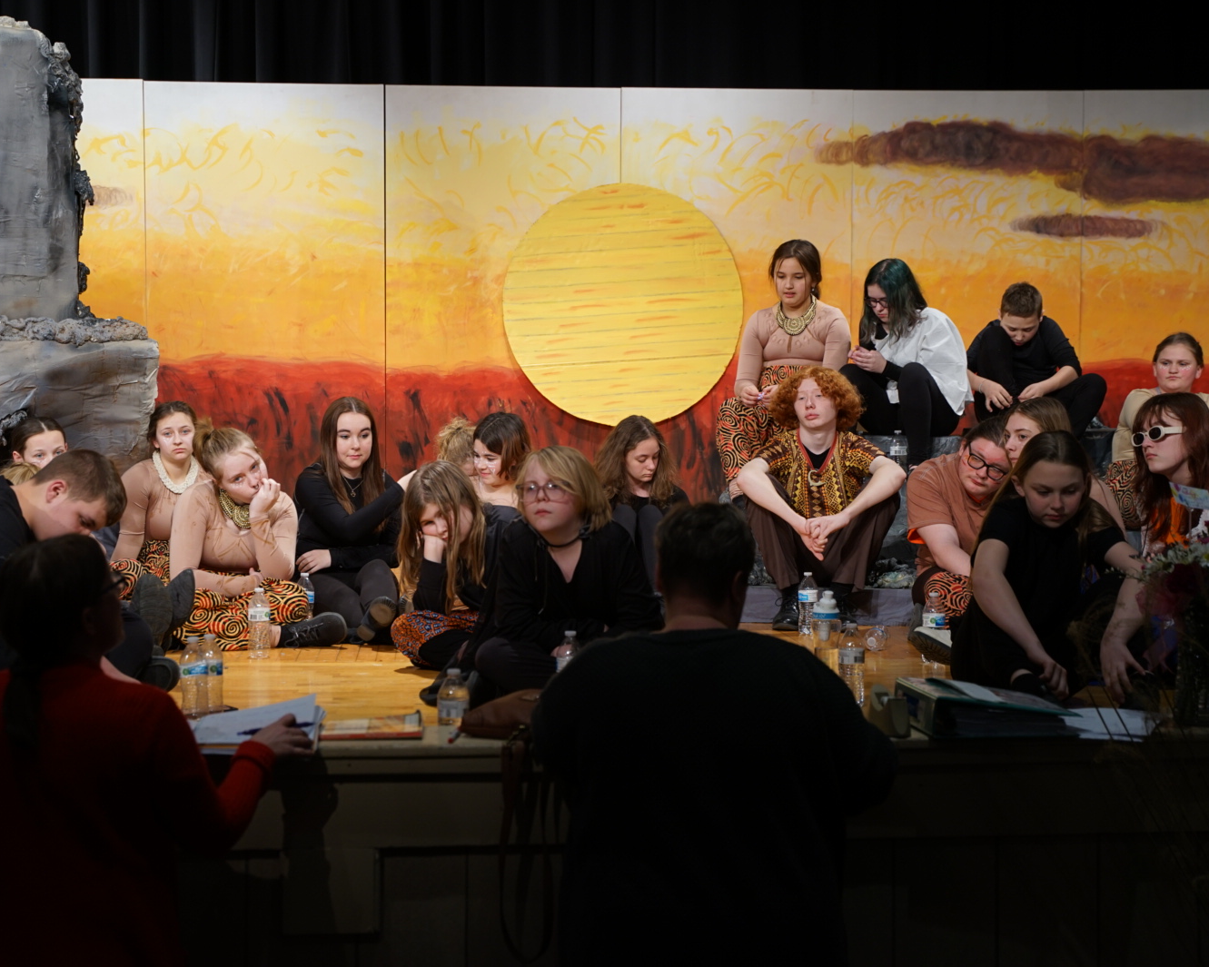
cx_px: 546
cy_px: 482
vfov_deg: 26.7
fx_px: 2040
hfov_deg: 33.0
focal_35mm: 57
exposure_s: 1/160
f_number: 4
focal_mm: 50
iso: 400
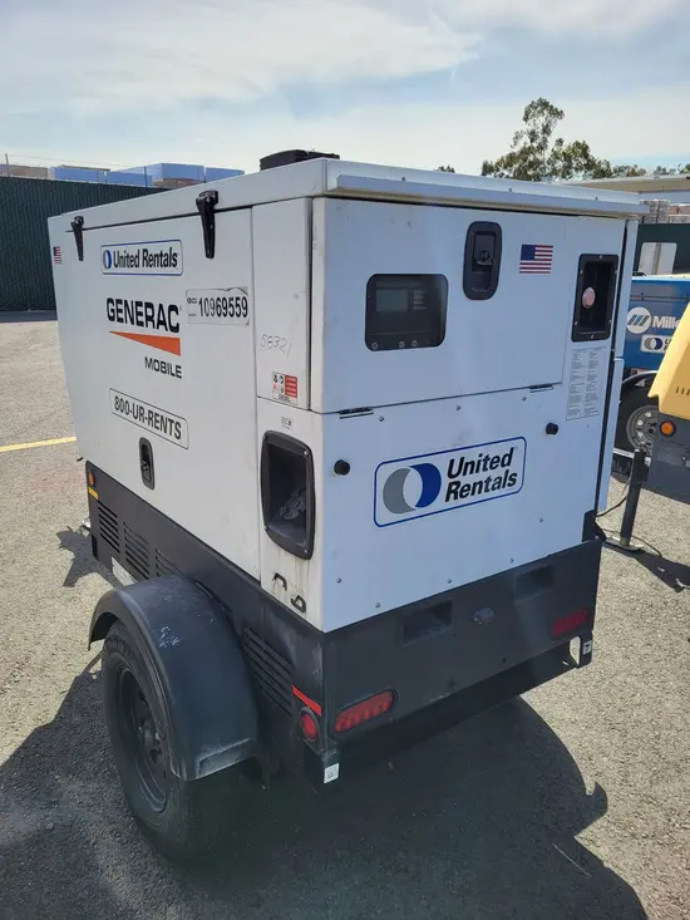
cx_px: 345
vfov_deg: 67.3
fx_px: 691
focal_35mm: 26
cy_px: 460
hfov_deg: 53.1
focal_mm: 5.4
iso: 40
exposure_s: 1/2054
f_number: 1.8
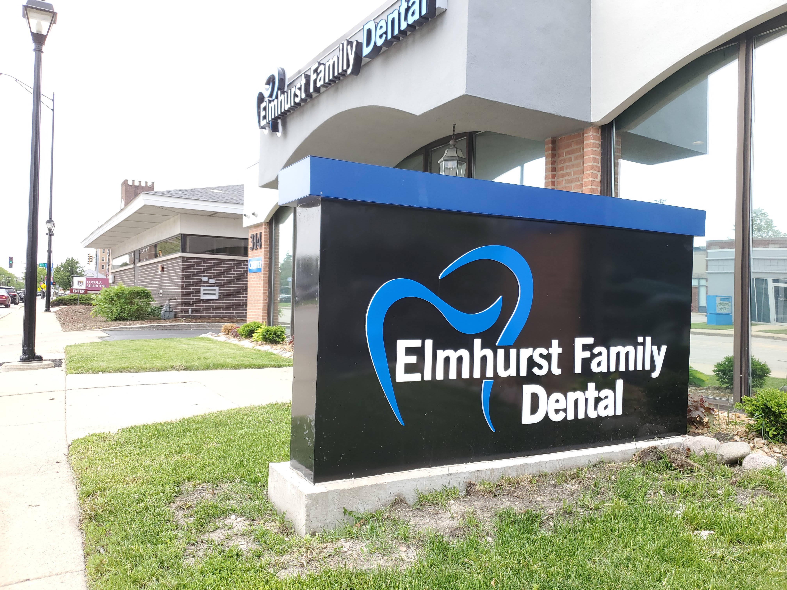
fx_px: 591
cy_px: 295
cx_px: 394
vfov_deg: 53.1
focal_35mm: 26
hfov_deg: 67.3
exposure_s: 1/750
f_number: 1.5
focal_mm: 4.3
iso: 50
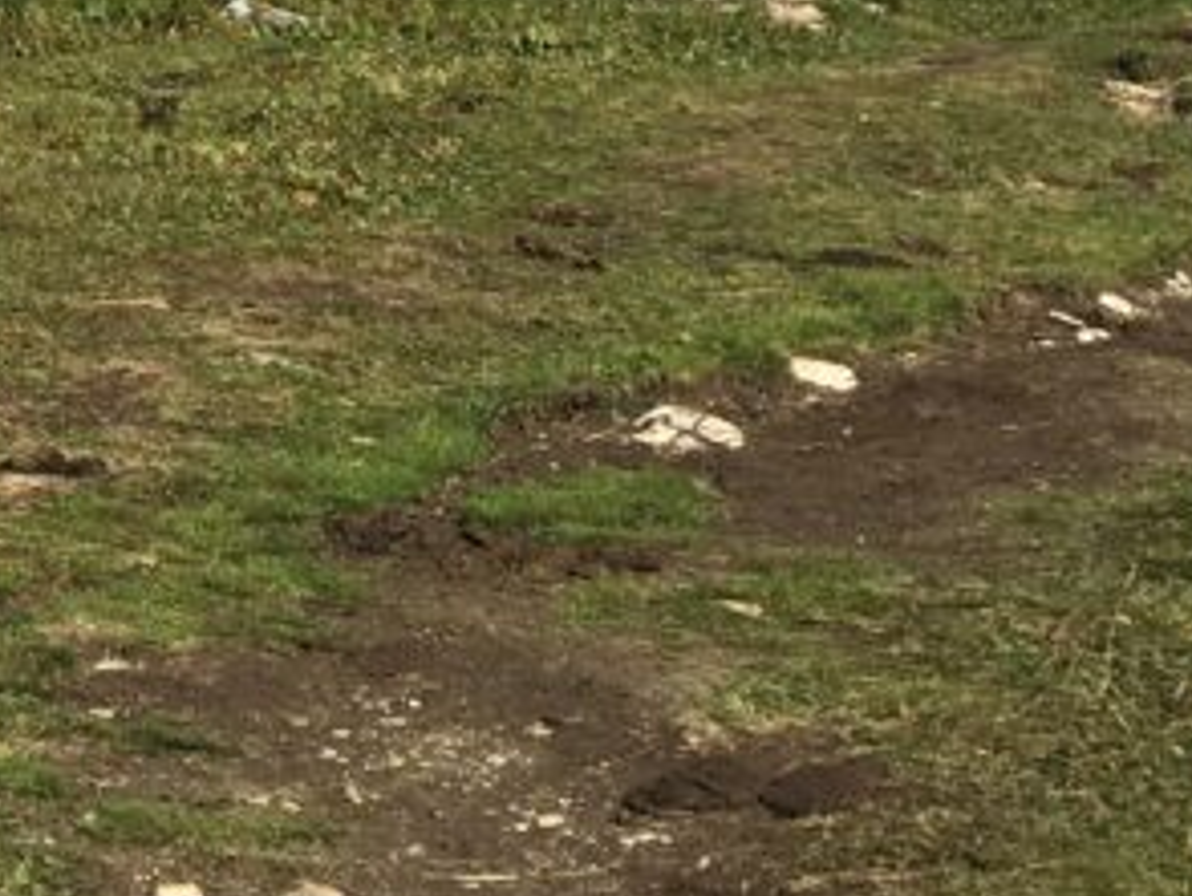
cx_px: -442
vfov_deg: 13.6
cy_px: -543
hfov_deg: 17.9
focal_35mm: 101
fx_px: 3481
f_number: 2.2
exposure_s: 1/1972
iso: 25
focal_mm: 4.15
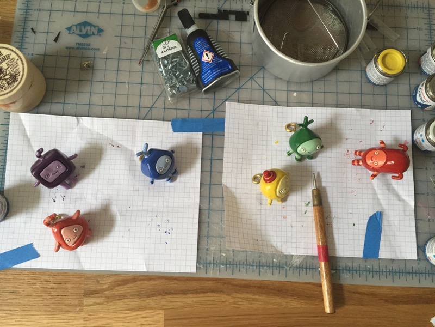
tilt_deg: -78.6
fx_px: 364
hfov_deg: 61.7
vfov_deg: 48.2
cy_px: 164
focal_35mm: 29
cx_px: 218
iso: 125
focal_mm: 4.15
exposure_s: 1/30
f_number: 2.2
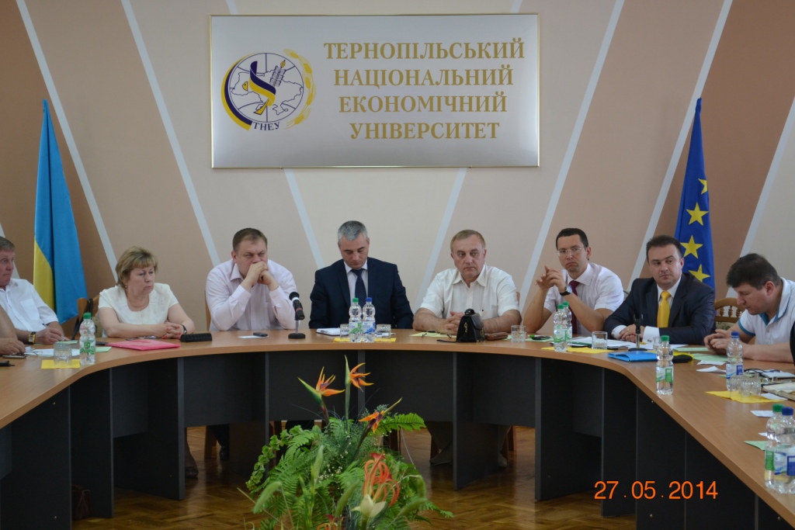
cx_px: 398
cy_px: 265
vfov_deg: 18.9
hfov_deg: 28.1
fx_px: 1590
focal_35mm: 72
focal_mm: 48
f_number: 5.3
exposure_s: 1/60
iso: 720
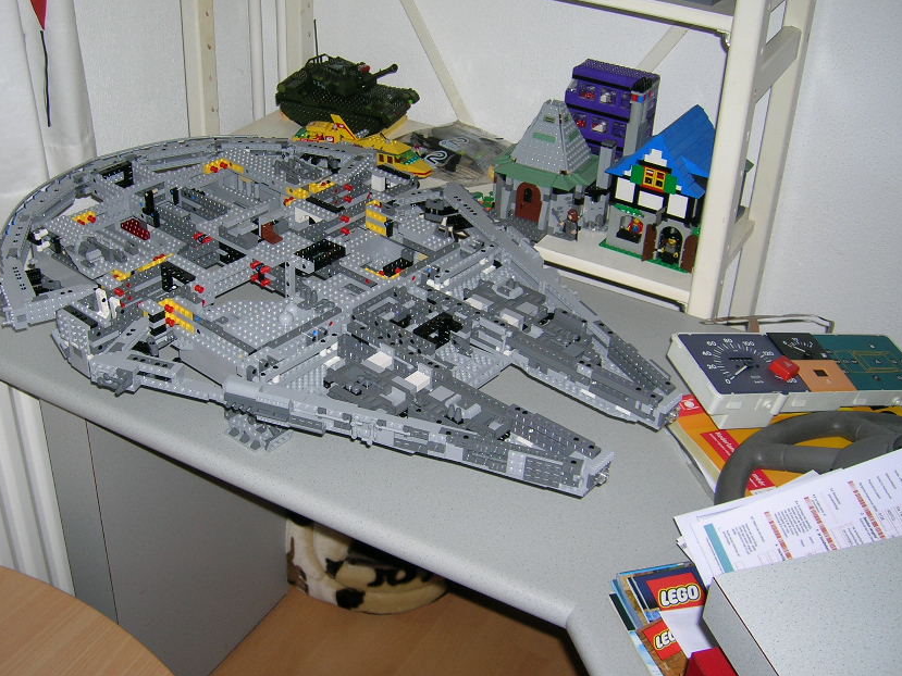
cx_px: 366
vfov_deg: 34.4
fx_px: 1095
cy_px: 321
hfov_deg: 44.6
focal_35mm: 42
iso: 50
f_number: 2.9
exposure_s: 1/60.1
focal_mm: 5.7
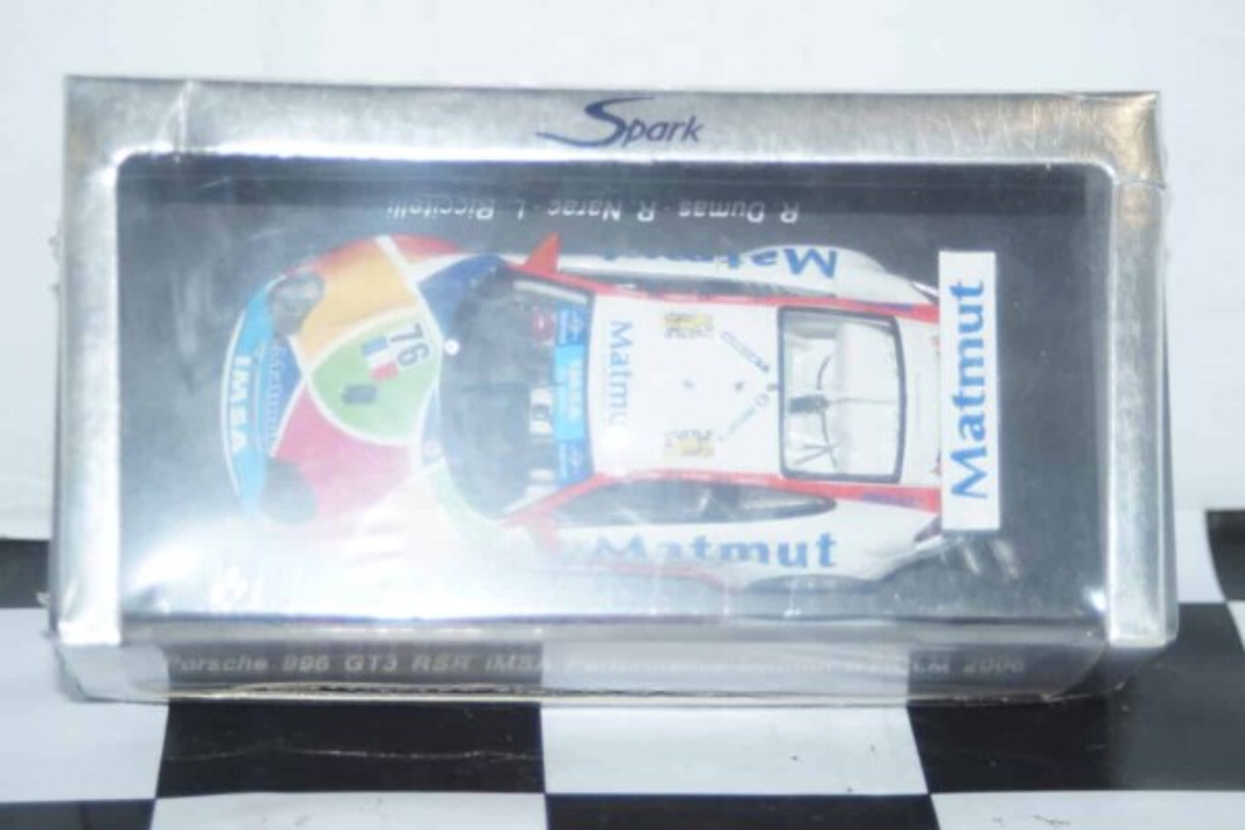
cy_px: 415
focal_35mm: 90
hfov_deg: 22.6
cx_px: 622
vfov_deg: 15.2
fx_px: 3112
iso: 400
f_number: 5.6
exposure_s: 1/125
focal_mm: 60
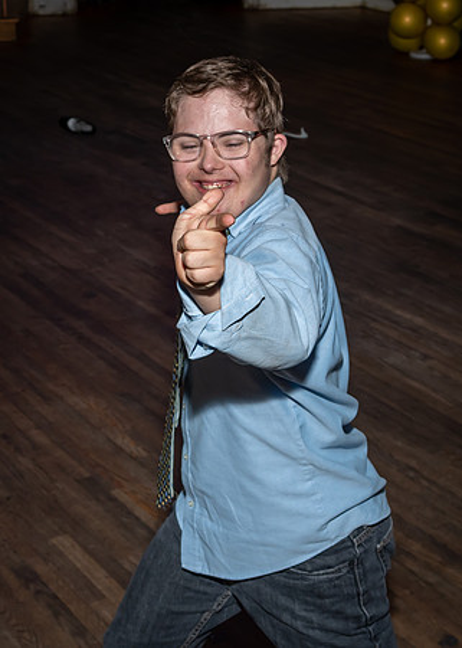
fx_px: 1298
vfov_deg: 28.0
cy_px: 288
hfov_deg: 20.1
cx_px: 165
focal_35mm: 71
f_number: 5.6
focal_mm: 28
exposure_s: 1/250
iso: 400
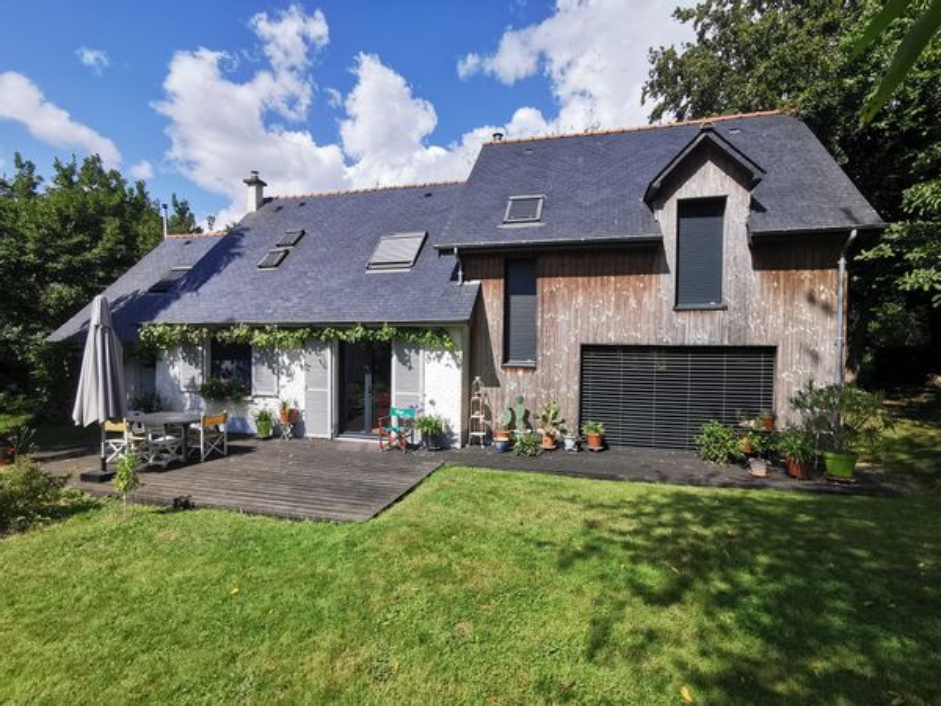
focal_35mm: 17
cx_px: 470
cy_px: 353
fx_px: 462
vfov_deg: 74.7
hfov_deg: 91.0
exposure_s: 1/1333
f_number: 2.2
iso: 50
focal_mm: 2.26
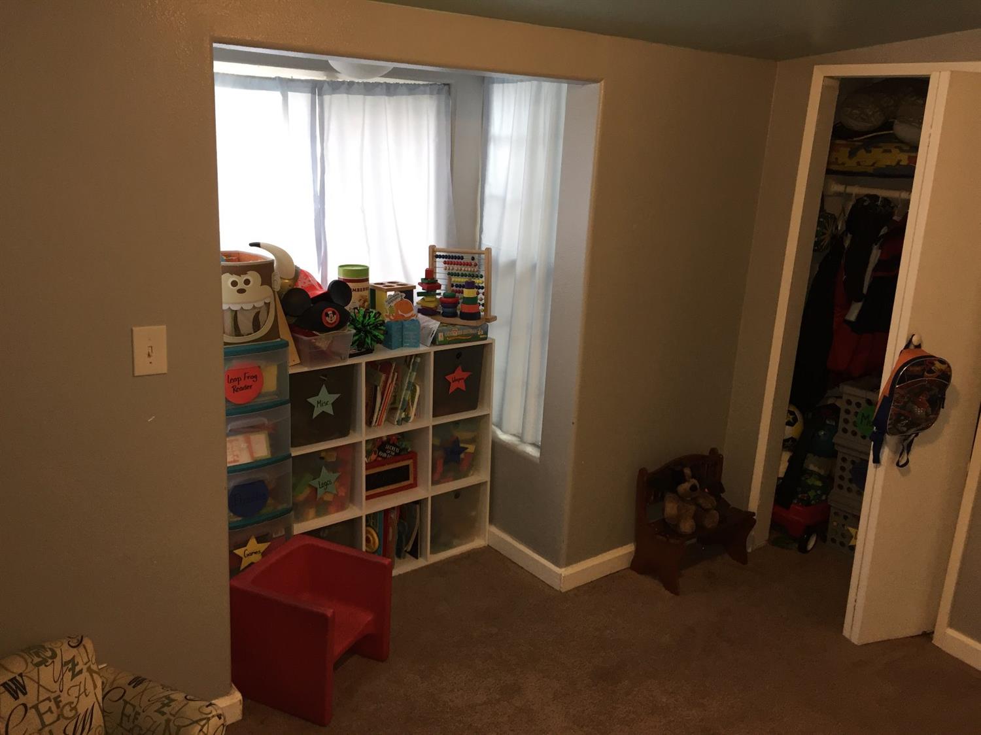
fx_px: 822
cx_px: 490
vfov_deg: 48.2
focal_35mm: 29
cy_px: 368
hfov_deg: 61.7
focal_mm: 4.15
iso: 125
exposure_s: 1/30
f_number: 2.2
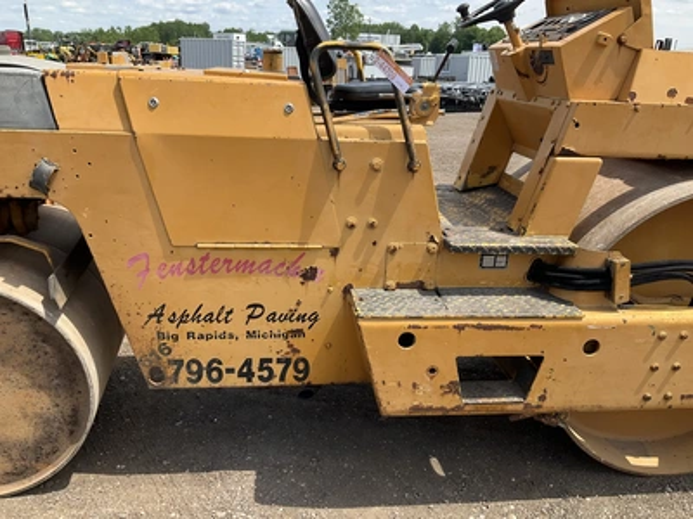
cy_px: 260
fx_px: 581
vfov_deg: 48.2
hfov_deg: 61.7
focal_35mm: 29
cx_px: 346
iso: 25
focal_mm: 3
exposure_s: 1/883
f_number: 1.8
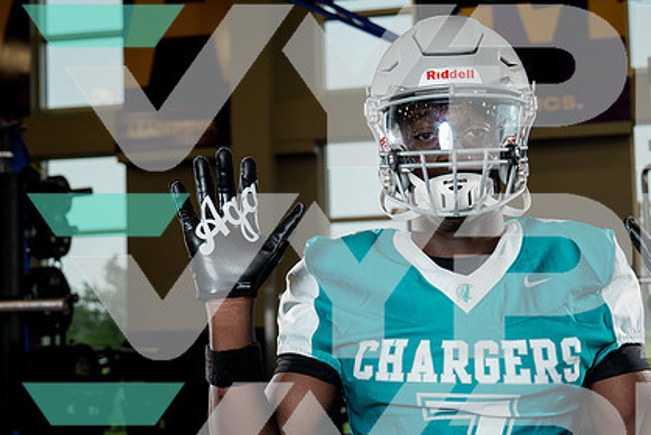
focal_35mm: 50
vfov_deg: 26.9
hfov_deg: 39.2
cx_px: 424
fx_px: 904
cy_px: 277
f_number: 4
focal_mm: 36
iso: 640
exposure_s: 1/250
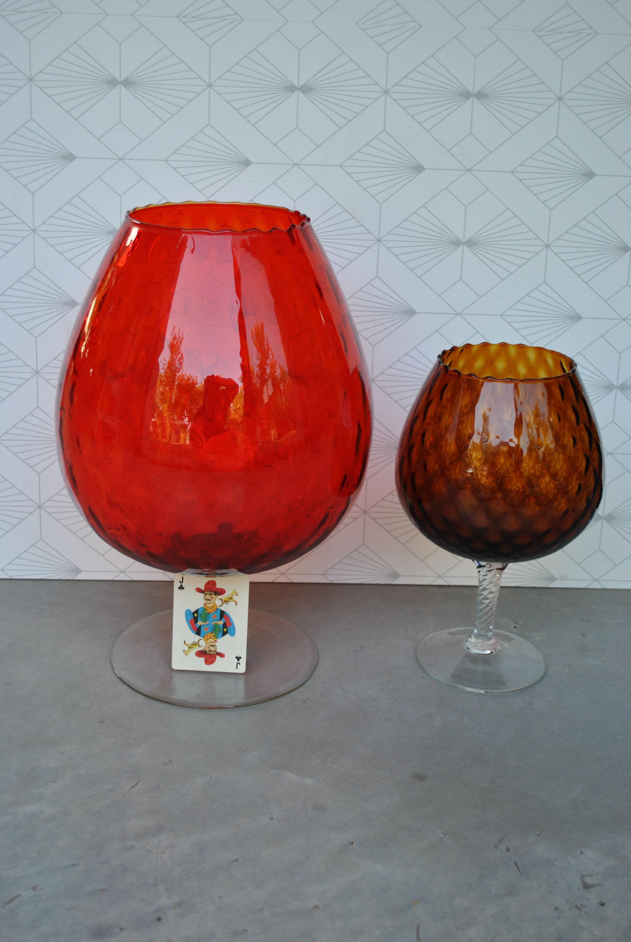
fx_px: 1180
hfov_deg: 29.9
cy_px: 471
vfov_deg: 43.6
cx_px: 316
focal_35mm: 45
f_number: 4.5
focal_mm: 30
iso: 200
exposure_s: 1/80
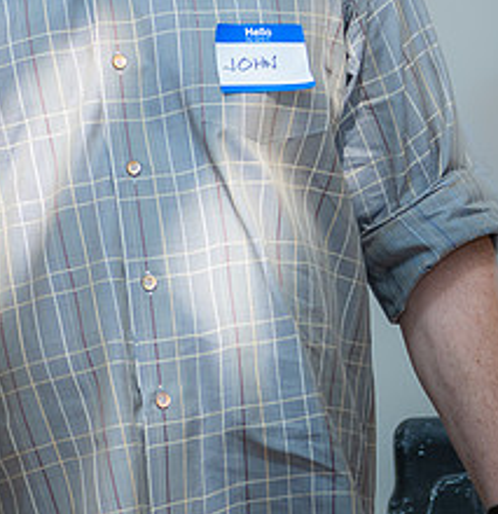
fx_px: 4418
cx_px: 108
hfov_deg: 6.4
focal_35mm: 267
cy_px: -45
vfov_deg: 6.6
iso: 200
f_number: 6.3
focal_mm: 70
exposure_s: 1/160
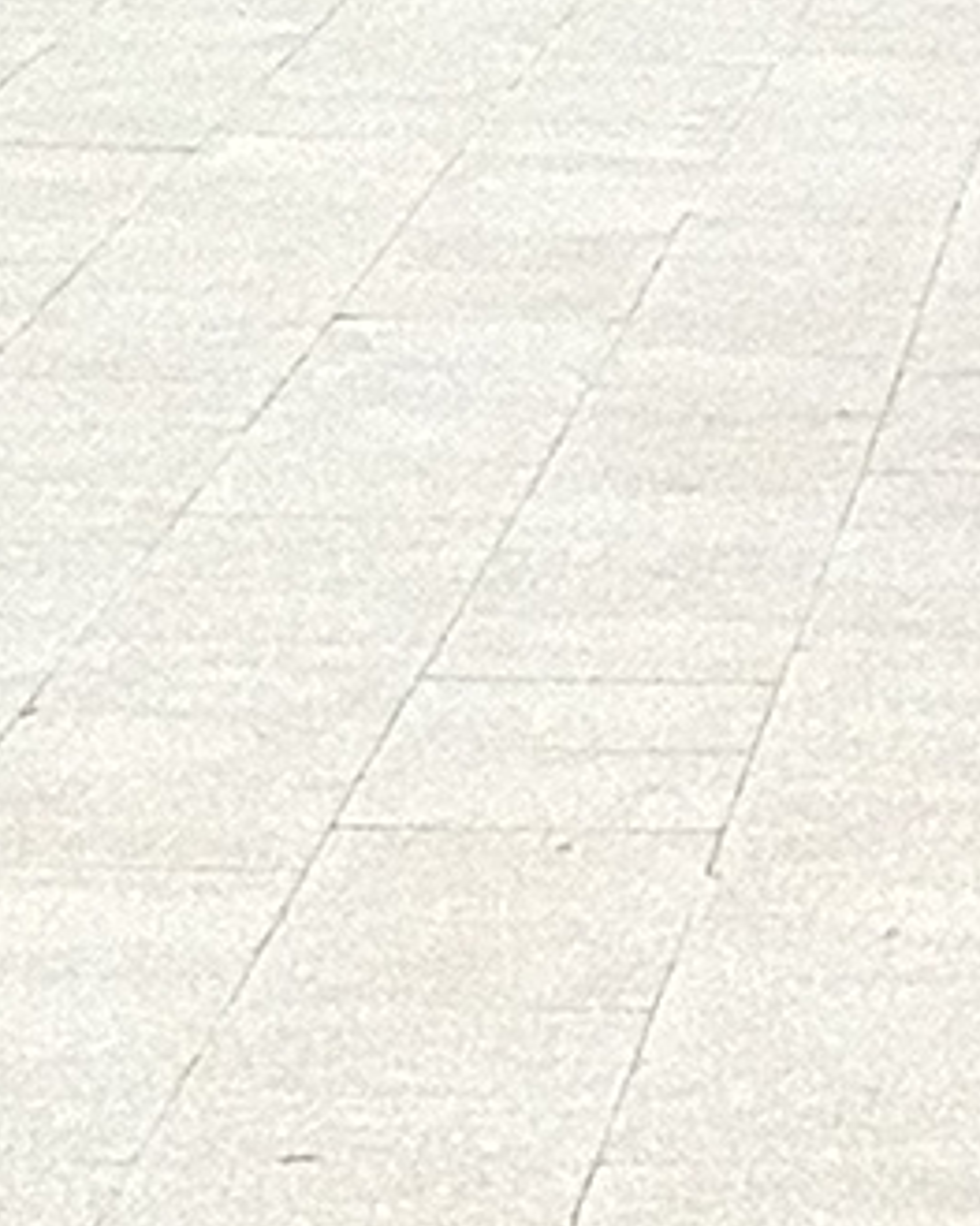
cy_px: 1233
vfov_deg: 7.2
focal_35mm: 269
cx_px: 2157
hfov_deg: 5.6
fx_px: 9757
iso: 80
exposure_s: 1/120
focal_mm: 3.85
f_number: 2.8
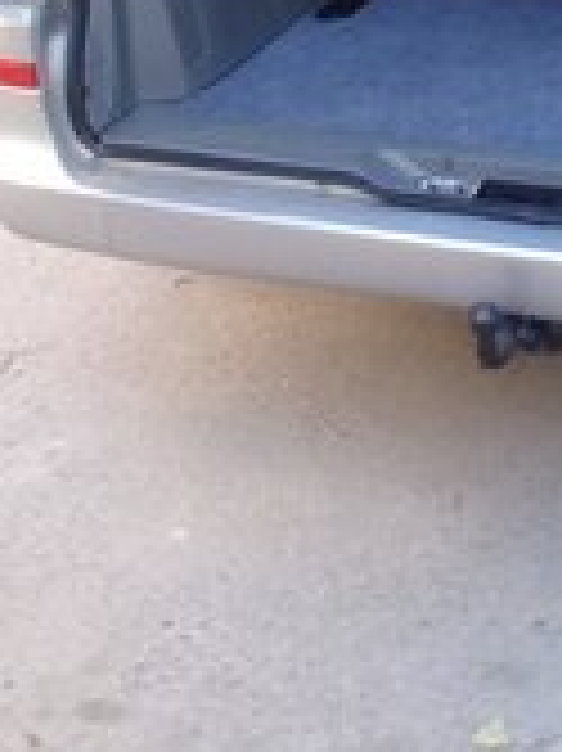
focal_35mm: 92
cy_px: -95
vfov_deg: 20.3
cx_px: 441
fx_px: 1994
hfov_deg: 15.9
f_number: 2.2
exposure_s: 1/33
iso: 50
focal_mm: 3.3
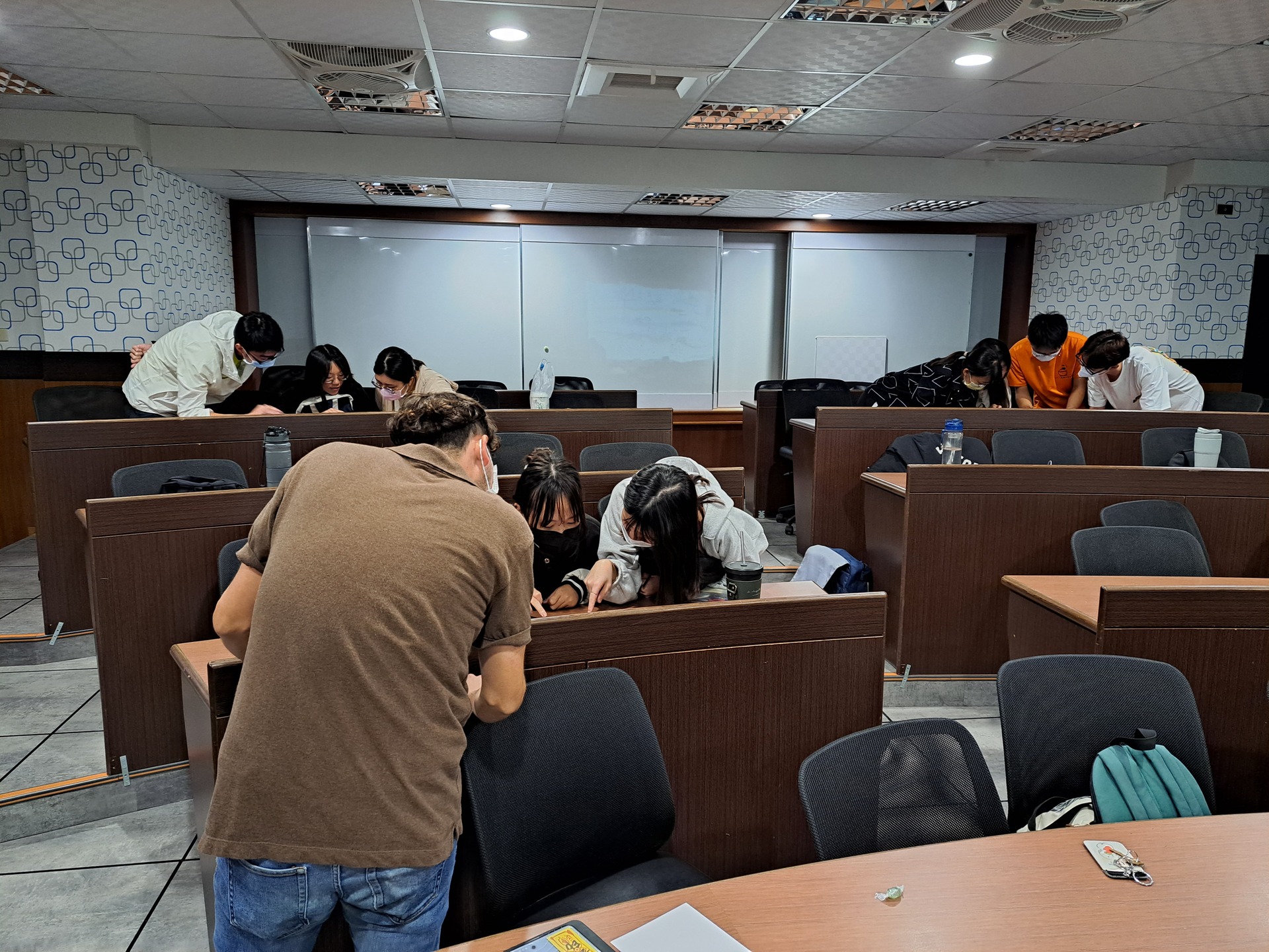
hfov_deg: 71.6
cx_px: 634
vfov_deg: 56.8
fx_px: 880
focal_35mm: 24
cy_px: 476
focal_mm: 5.23
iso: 250
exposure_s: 1/30
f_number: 1.8
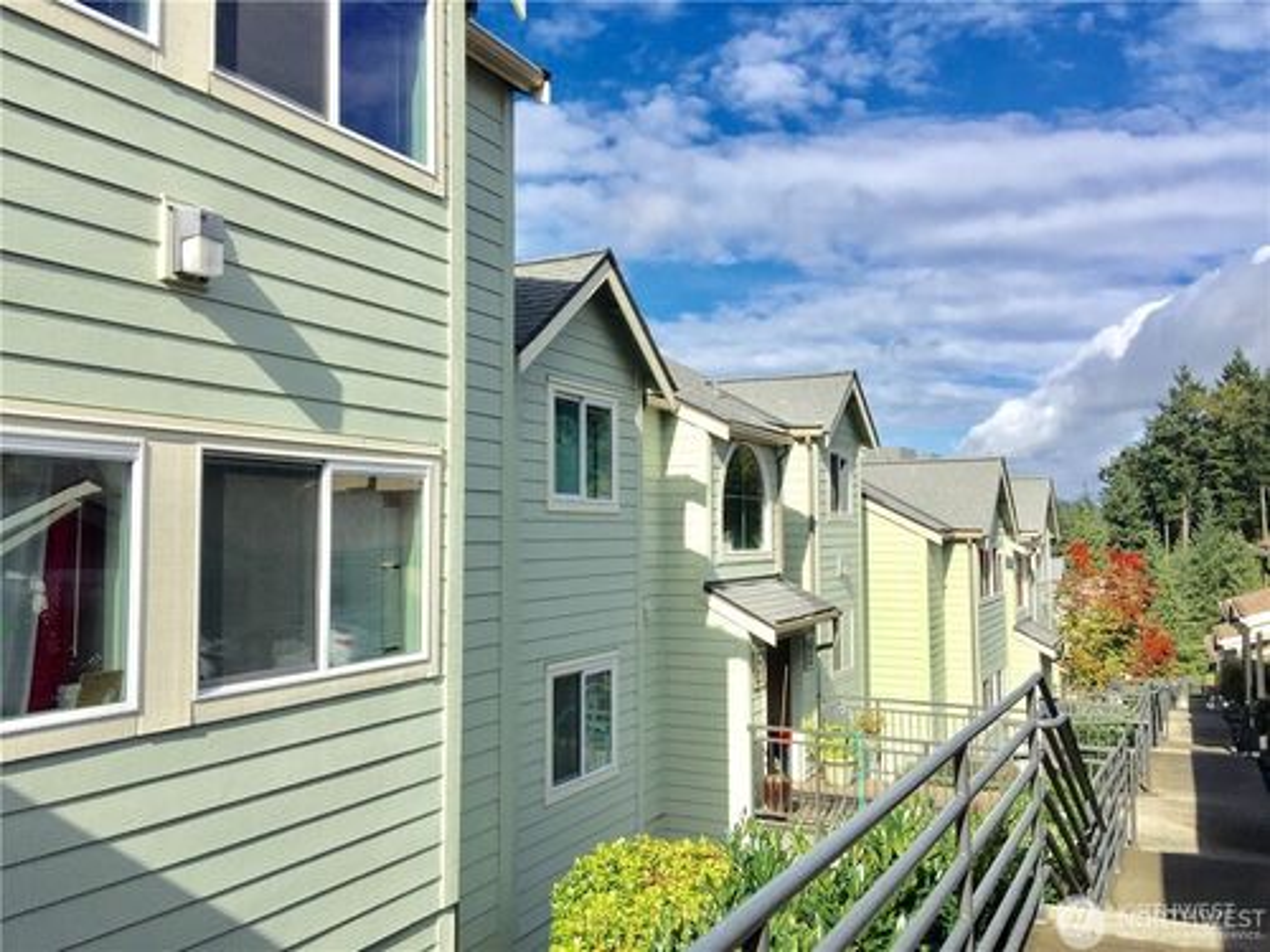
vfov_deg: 48.2
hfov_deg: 61.7
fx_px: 1064
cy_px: 476
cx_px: 635
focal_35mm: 29
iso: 32
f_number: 2.2
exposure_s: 1/2825
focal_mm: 4.15
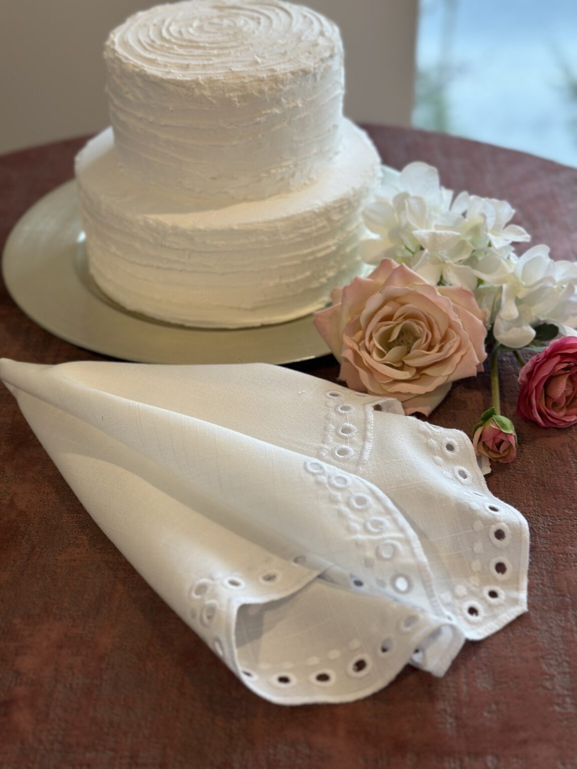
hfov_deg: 30.3
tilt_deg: -36.6
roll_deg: +1.1
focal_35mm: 48
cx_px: 288
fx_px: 1067
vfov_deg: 39.7
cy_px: 384
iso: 64
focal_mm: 6.86
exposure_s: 1/122
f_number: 1.78
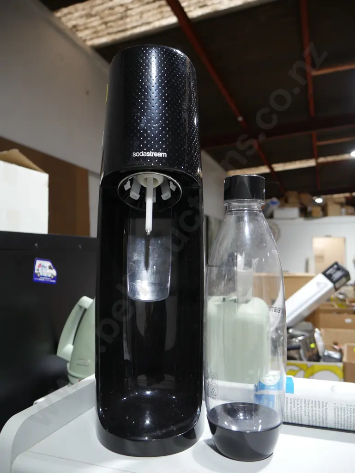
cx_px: 178
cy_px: 236
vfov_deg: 63.4
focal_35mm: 28
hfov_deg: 49.8
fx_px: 383
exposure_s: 1/60
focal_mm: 14
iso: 320
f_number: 3.5
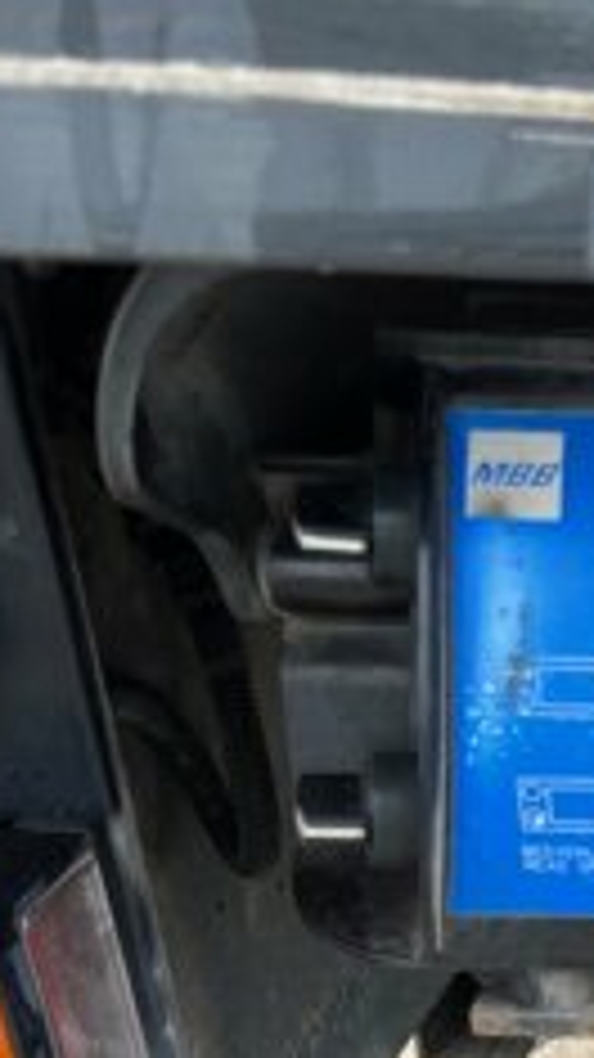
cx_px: 1238
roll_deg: -0.9
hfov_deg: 13.2
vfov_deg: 26.0
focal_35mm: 77
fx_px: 2158
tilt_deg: -31.6
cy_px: 1076
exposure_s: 1/121
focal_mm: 5.7
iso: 50
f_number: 1.5
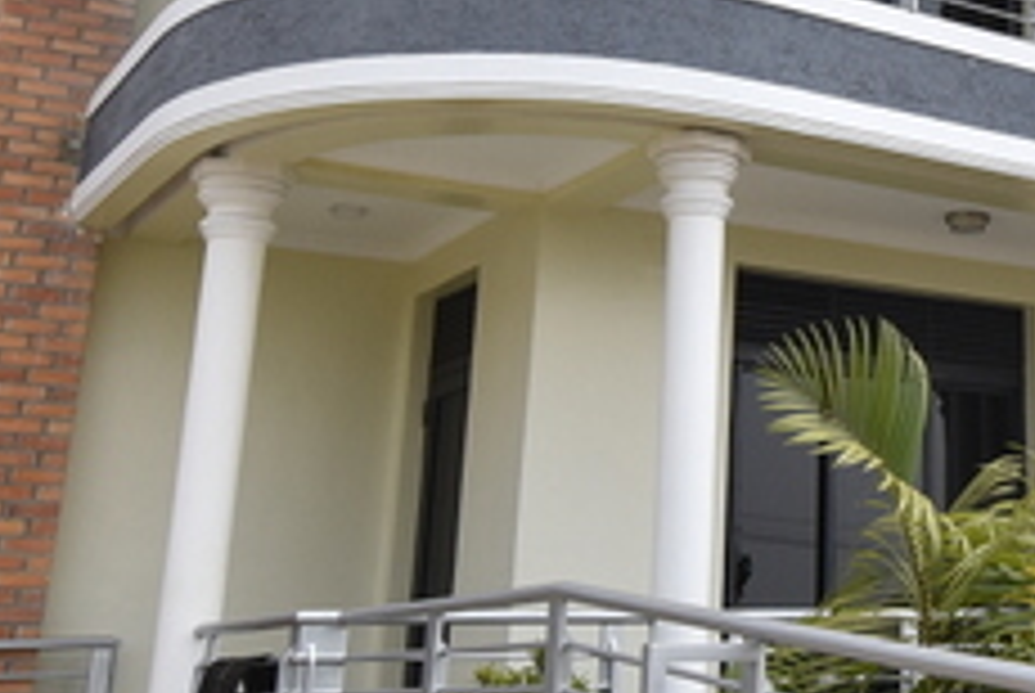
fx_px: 1612
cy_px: 92
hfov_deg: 32.5
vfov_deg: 23.7
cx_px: 1058
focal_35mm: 56
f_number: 8
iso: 250
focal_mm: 10
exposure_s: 1/320
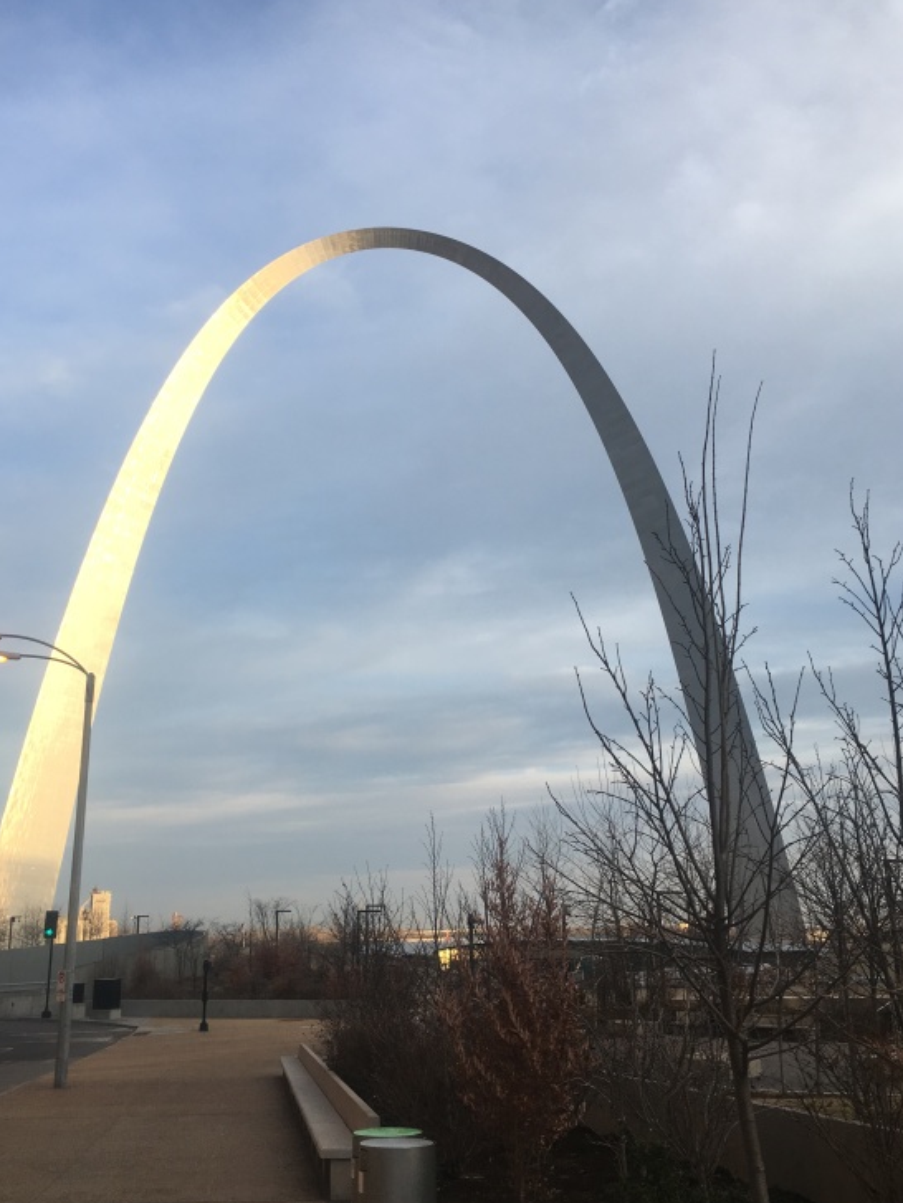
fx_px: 1183
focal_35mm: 34
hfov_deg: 41.8
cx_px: 423
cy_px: 637
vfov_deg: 53.9
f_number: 2.2
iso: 25
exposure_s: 1/455
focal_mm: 4.15
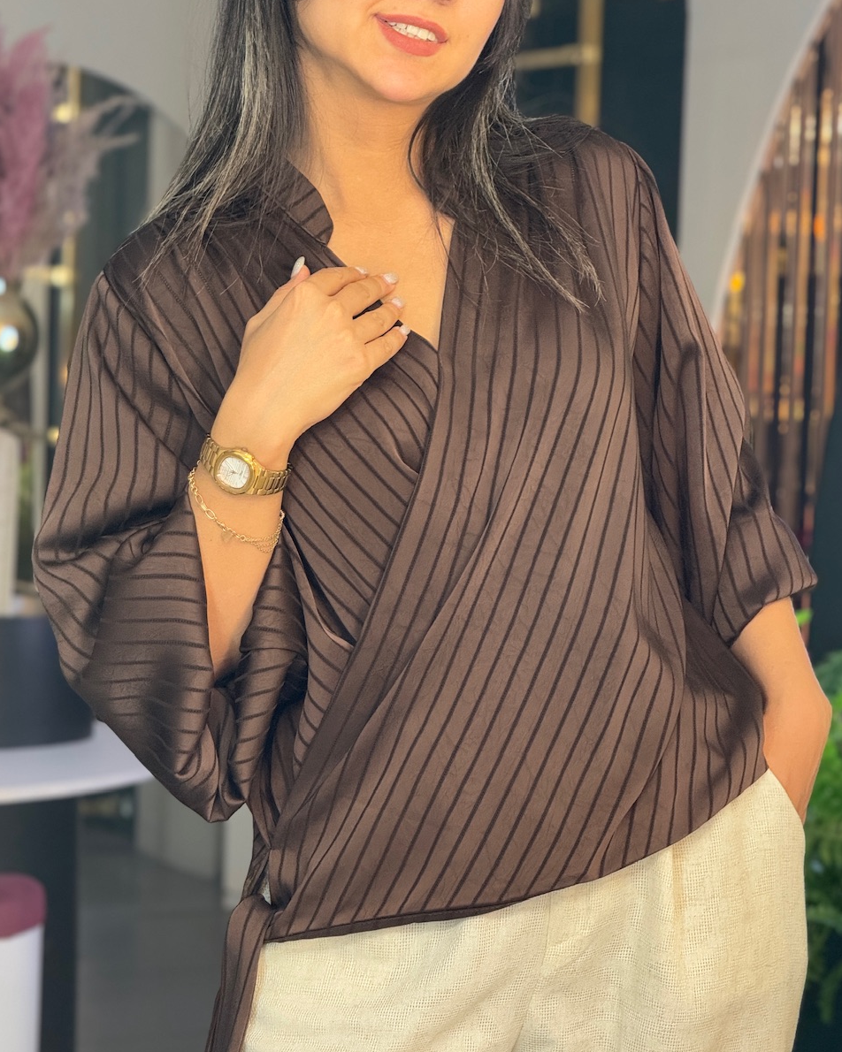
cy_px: 534
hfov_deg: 12.2
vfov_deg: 15.3
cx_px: 421
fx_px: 3925
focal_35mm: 126
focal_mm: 15.66
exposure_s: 1/50
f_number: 2.8
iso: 200
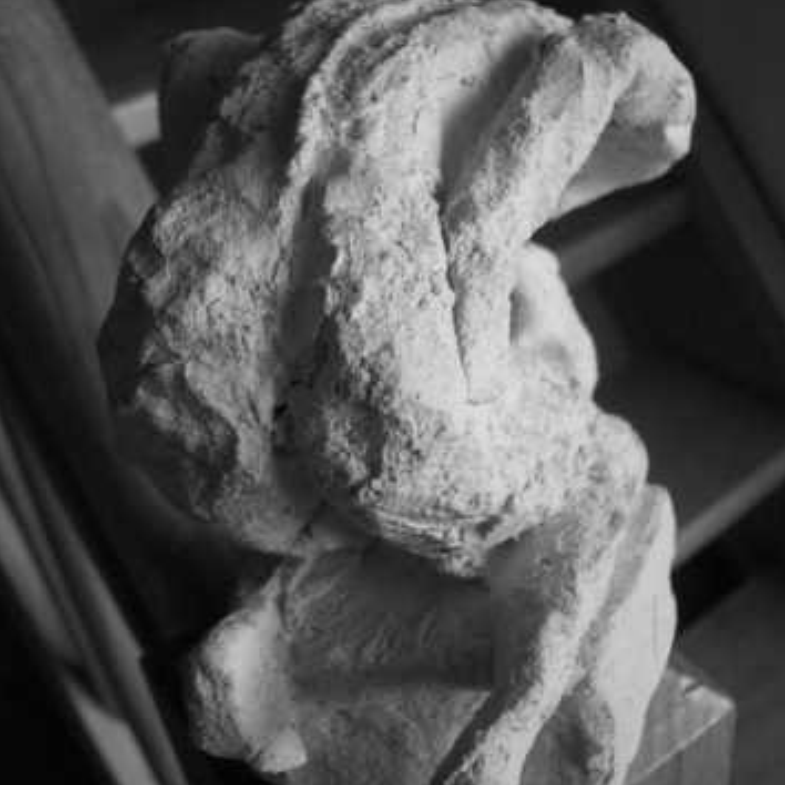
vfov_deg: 40.0
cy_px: 364
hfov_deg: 40.0
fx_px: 1078
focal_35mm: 42
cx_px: 392
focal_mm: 5.8
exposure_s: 1/60
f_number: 2.6
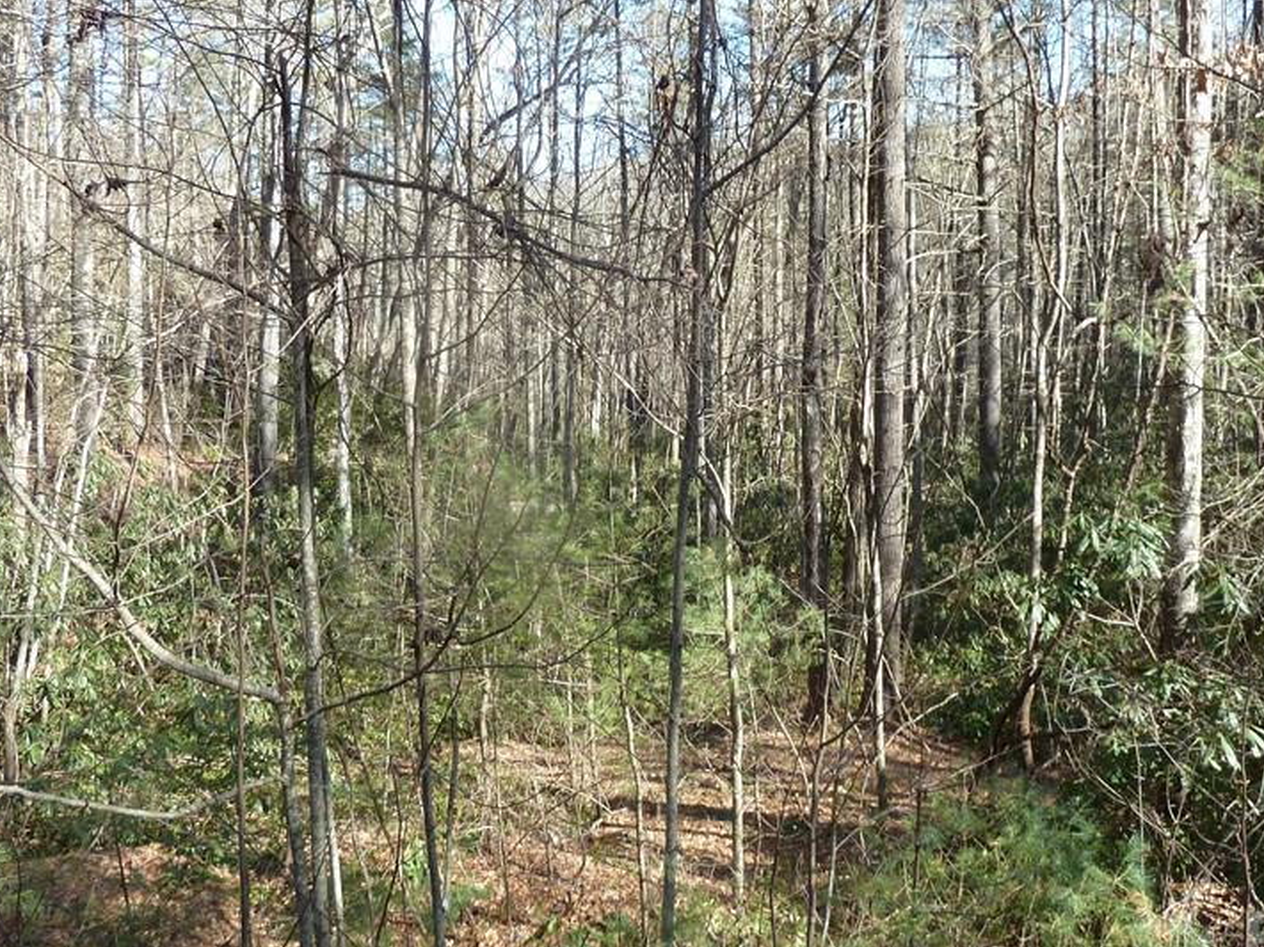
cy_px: 394
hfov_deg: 51.4
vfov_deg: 39.5
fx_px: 1314
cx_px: 629
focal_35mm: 36
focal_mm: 4.1
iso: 80
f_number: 3.5
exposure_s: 1/100
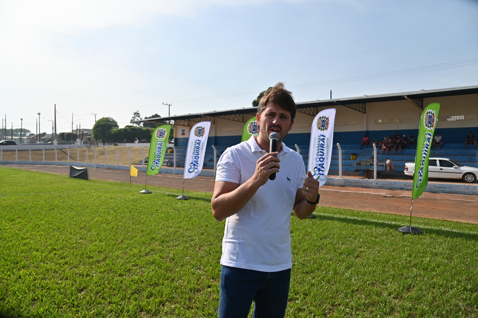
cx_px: 239
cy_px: 159
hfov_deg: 73.8
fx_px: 318
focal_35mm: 24
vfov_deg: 53.1
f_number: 7.1
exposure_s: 1/400
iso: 100
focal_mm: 24
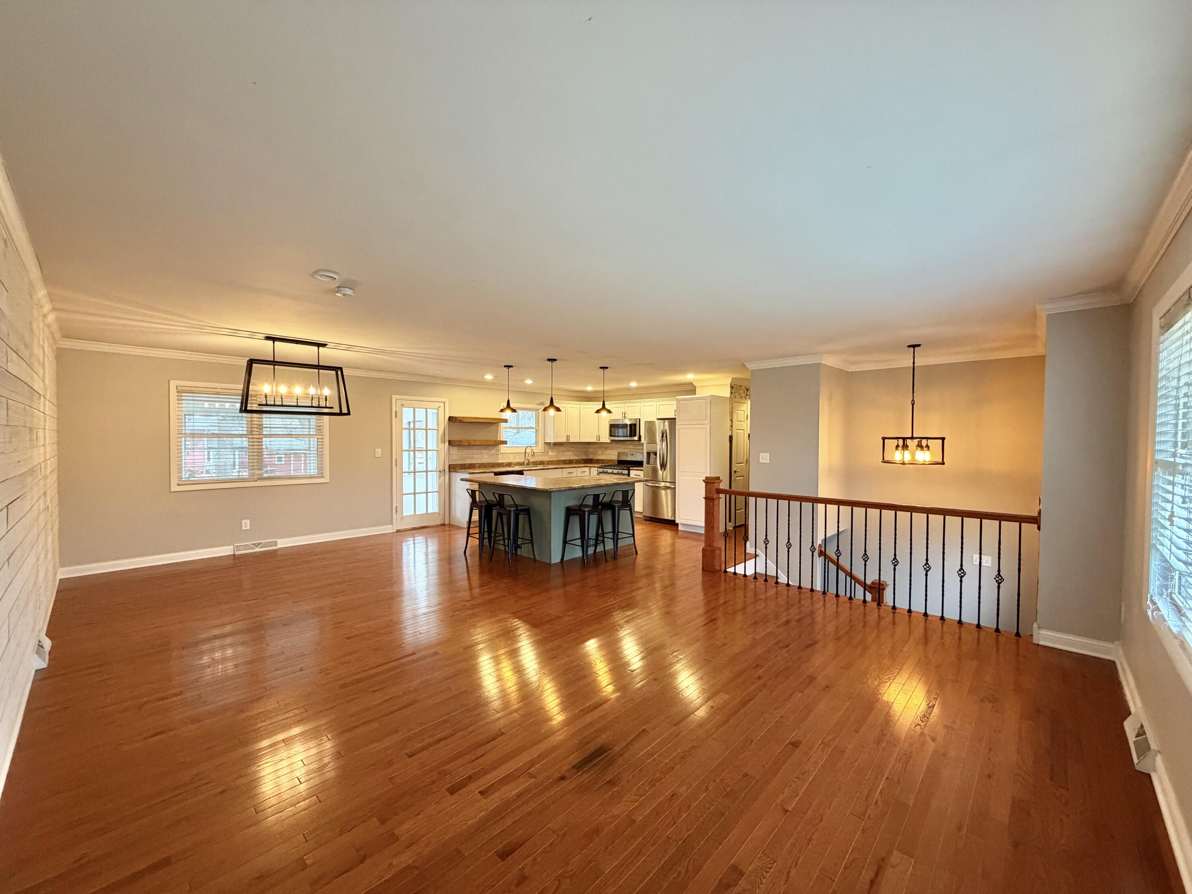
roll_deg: +0.0
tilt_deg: -1.5
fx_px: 482
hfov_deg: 102.1
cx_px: 596
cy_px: 447
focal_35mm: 14
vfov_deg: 85.7
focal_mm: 2.22
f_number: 2.2
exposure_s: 1/60
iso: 320
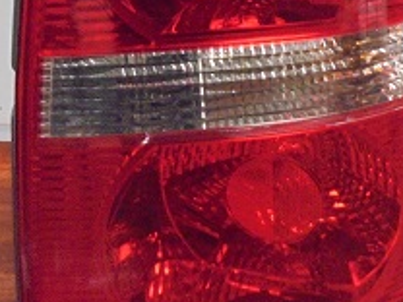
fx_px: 675
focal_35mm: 58
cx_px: 258
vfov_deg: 24.7
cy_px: 52
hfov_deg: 33.0
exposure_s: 1/13
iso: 800
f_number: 3.5
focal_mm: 4.6
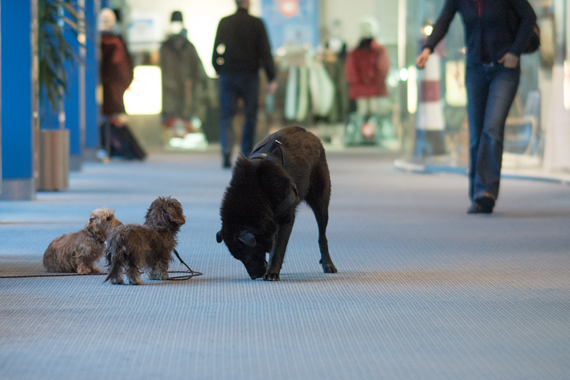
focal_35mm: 135
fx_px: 2138
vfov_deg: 10.2
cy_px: 190
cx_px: 285
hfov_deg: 15.2
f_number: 2.8
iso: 2500
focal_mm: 135
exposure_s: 1/160
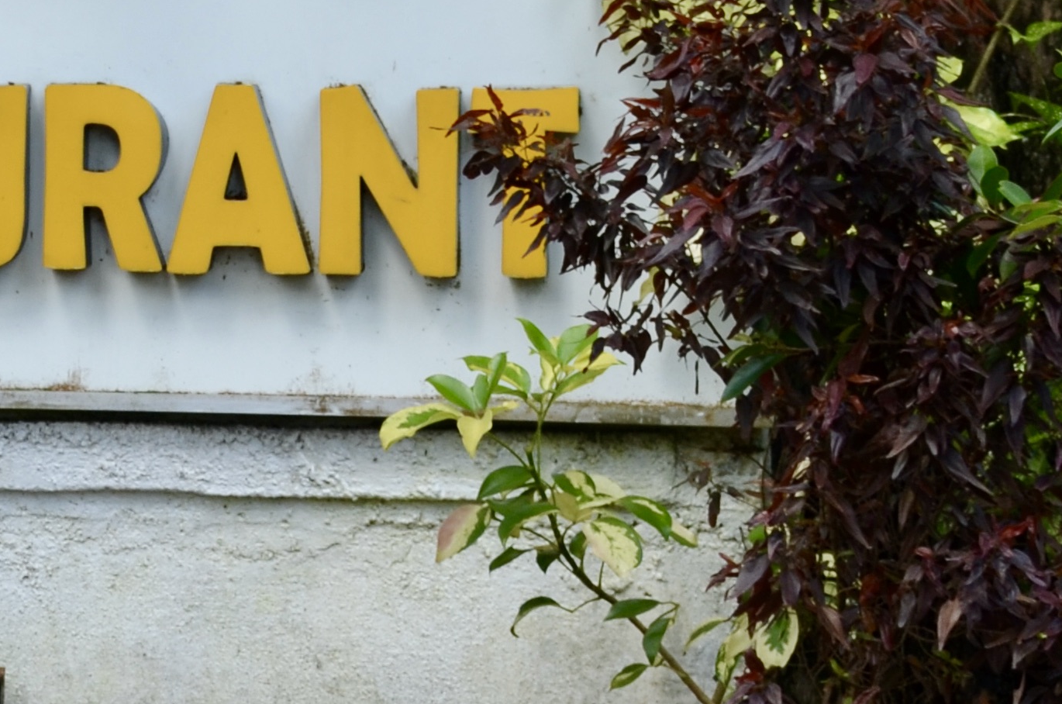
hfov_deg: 10.5
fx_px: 5559
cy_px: 34
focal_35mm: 189
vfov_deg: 7.2
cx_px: -535
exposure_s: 1/160
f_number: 6.3
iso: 200
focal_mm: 35
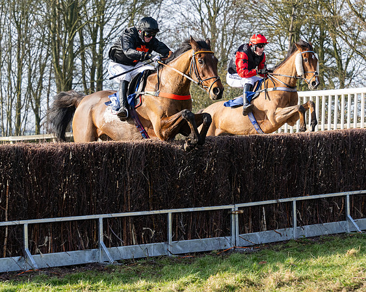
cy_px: 146
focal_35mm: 118
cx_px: 183
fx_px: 1281
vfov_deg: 13.0
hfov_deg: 16.3
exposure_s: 1/1250
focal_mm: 70
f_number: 4
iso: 400
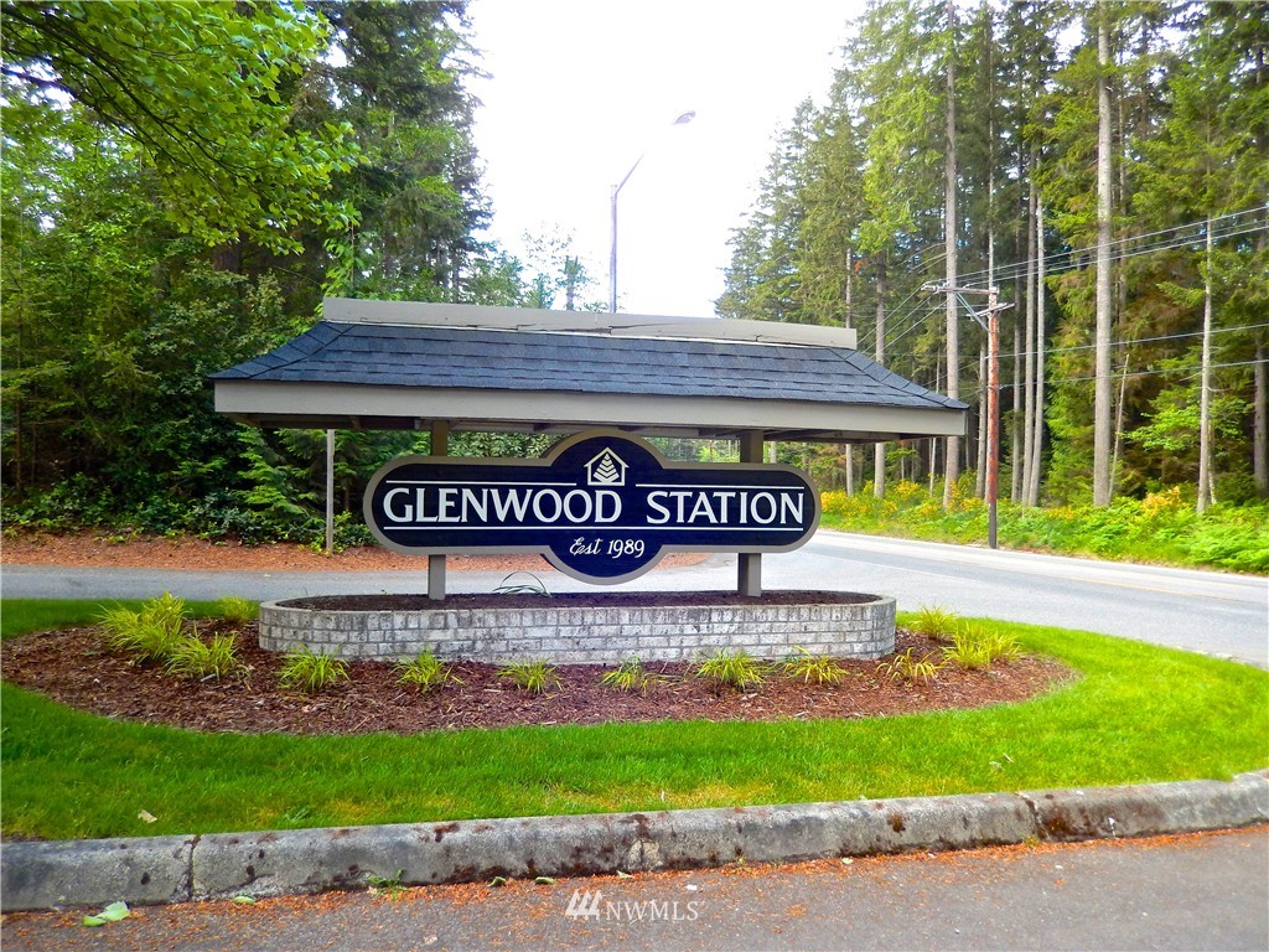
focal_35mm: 25
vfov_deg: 54.9
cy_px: 476
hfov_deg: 69.4
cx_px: 634
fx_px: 916
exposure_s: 1/125
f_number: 3.4
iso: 125
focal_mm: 4.5
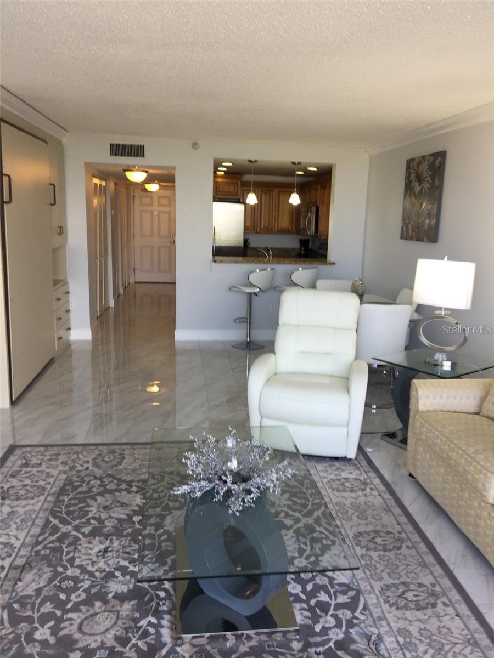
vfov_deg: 61.7
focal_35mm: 29
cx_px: 247
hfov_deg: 48.2
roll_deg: -2.0
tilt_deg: -11.5
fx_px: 552
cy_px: 329
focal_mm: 4.15
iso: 32
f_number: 2.2
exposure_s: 1/60
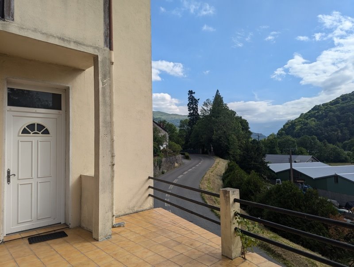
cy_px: 134
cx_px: 177
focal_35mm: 24
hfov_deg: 71.5
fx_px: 246
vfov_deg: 56.9
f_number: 1.85
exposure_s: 1/2410
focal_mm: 6.81
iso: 38
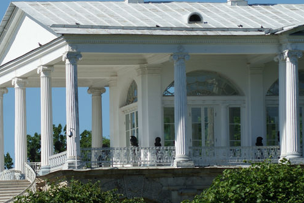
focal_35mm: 298
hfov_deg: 6.9
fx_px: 2517
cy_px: 114
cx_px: 42
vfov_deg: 4.6
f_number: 7.1
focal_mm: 110
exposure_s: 1/500
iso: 100
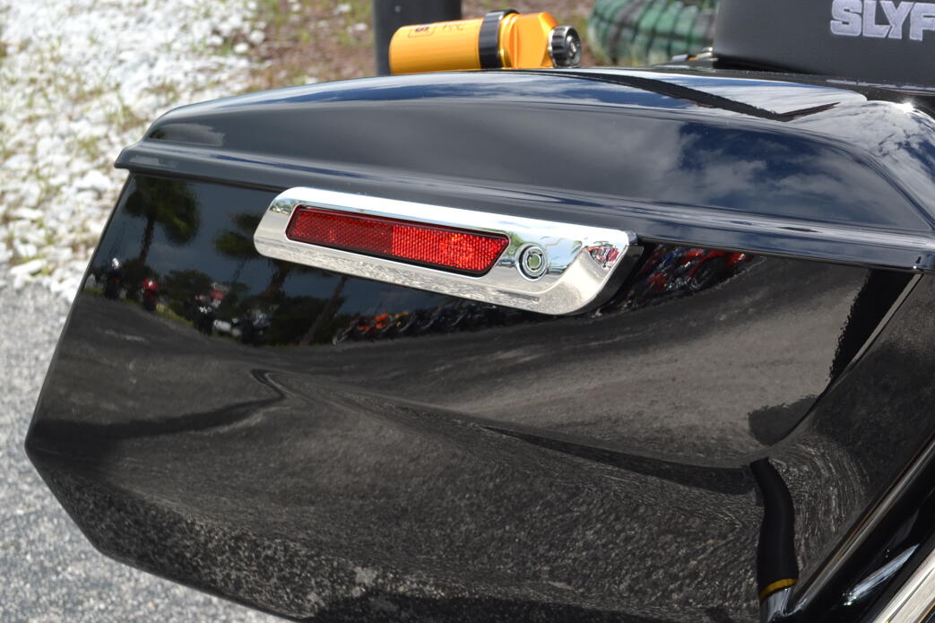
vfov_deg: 19.6
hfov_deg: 28.2
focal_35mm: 69
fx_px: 1792
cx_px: 839
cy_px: 451
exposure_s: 1/200
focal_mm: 24
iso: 100
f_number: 6.3
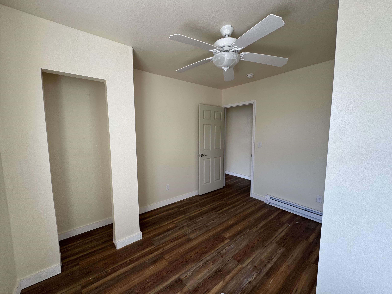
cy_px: 147
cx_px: 196
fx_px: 159
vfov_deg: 85.7
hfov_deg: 102.1
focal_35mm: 14
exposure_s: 1/99
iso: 40
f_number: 2.2
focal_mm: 2.22
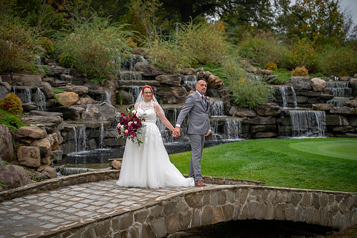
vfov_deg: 19.4
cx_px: 178
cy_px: 119
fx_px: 694
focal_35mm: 70
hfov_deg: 28.9
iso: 80
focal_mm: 70
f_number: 2.8
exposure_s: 1/125
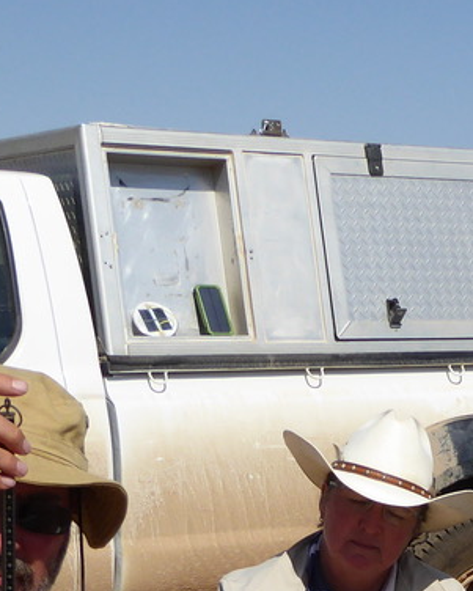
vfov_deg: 16.3
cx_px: 504
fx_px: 1977
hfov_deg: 13.4
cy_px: 709
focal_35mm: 113
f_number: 3.6
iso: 100
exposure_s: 1/1600
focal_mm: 5.8
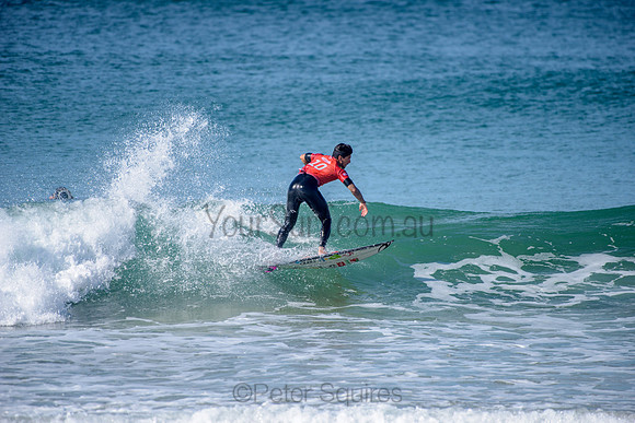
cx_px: 318
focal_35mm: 500
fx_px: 8821
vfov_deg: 2.8
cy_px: 212
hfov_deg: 4.1
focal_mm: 500
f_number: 5.6
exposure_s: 1/2000
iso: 160
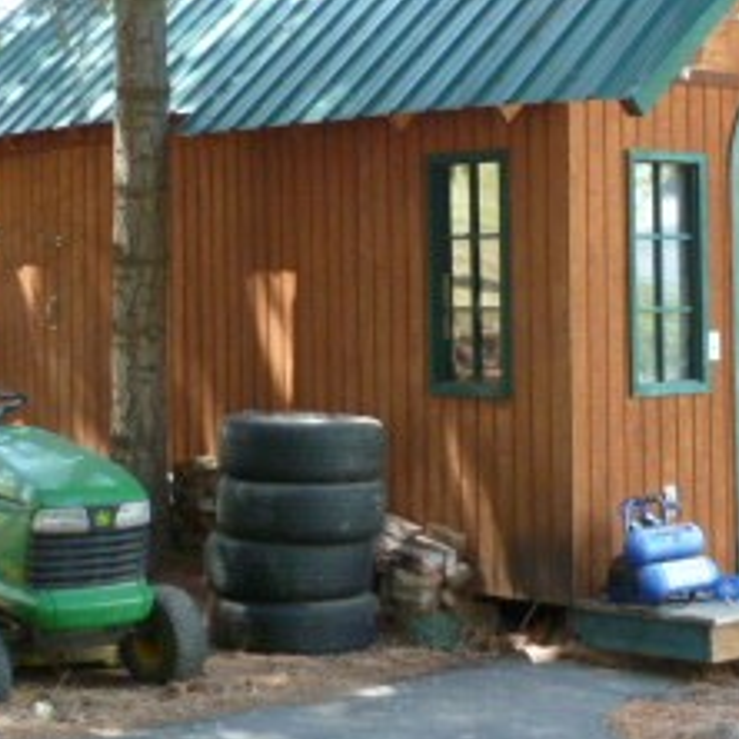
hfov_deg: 20.6
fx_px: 2029
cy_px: 180
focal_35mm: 84
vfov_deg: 20.5
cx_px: 483
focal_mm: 5.9
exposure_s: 1/60
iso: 250
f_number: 3.6
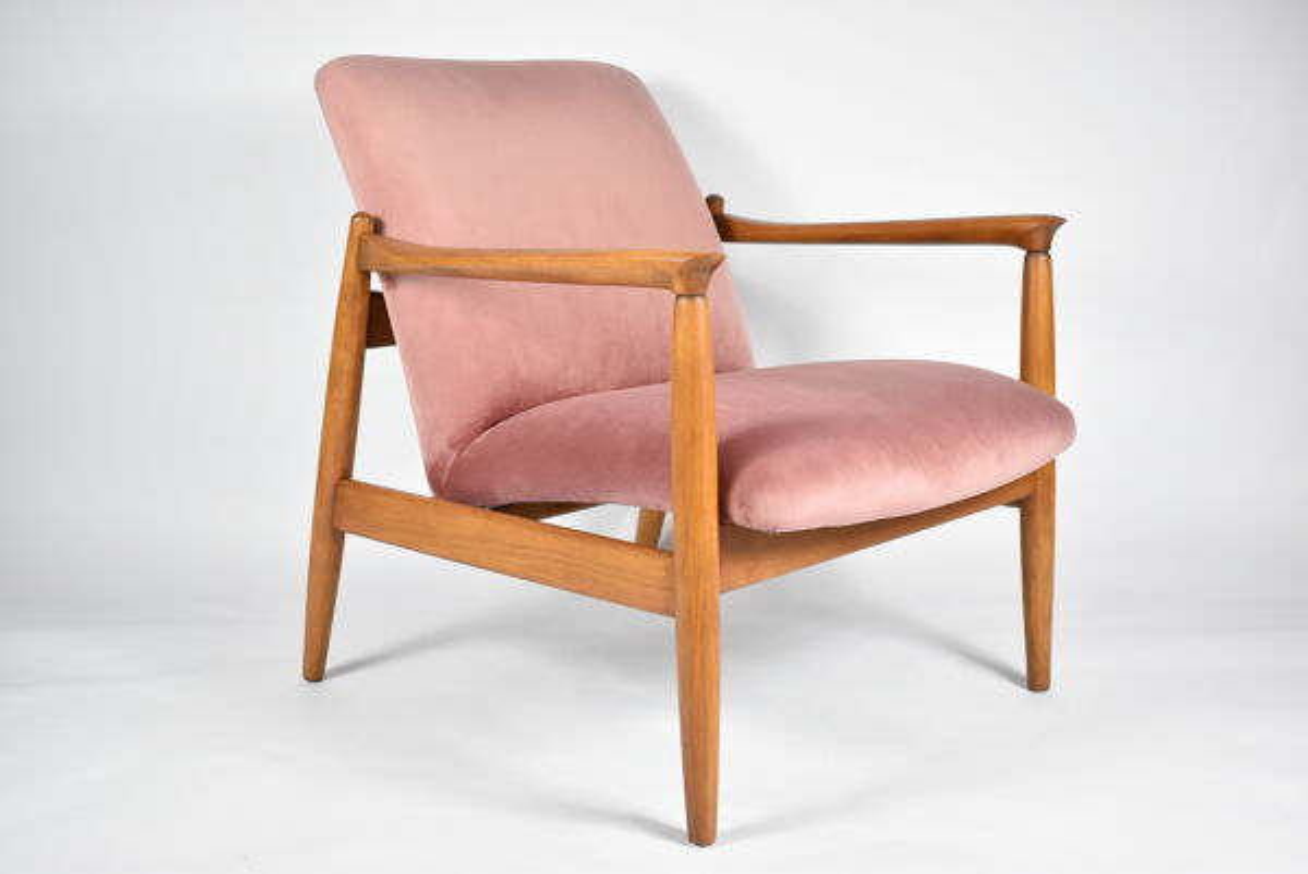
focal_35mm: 46
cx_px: 654
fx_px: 1691
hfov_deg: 42.3
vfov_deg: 29.0
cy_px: 437
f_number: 4.2
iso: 1400
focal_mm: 31
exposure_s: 1/125
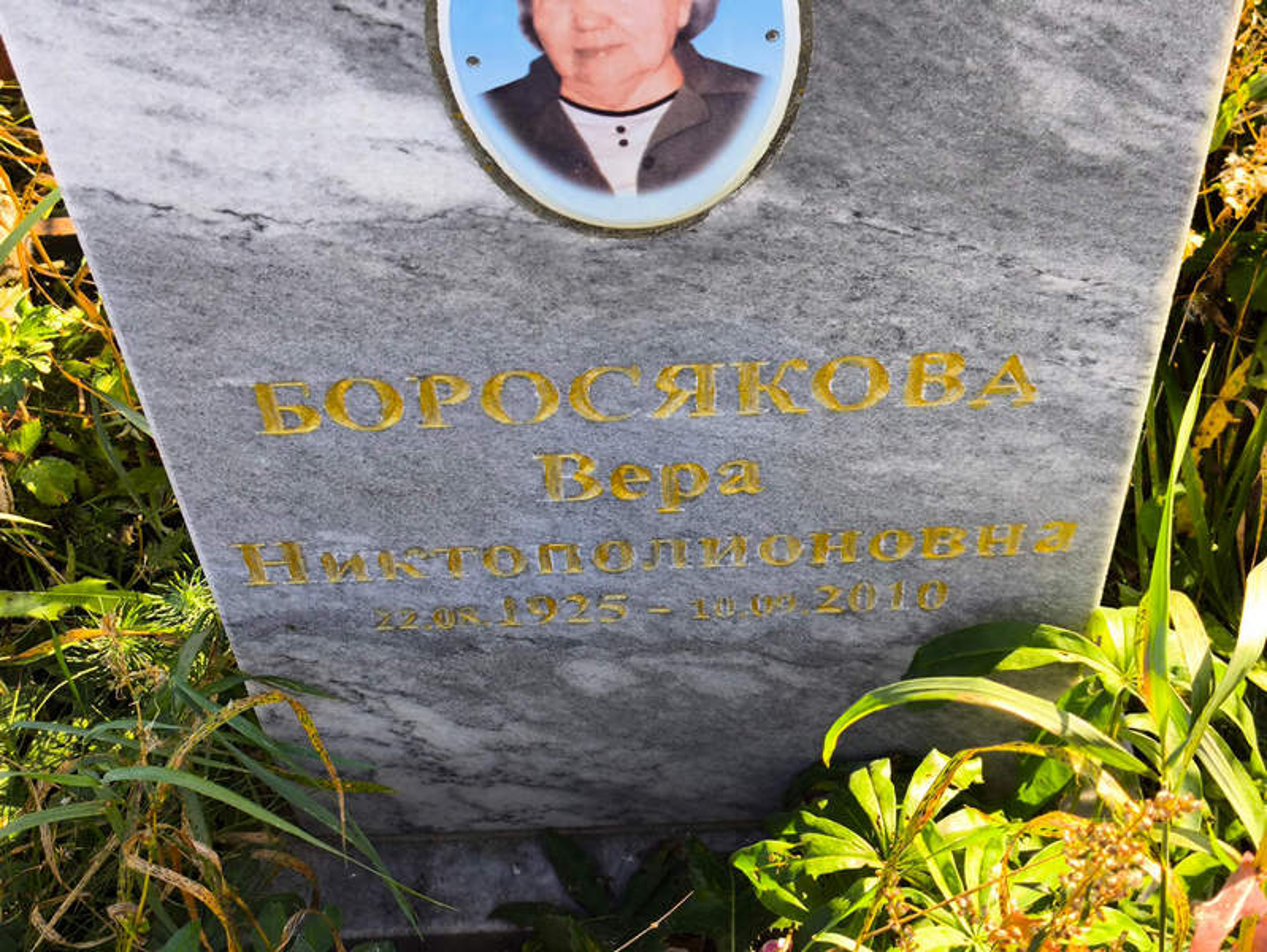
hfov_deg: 38.2
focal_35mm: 50
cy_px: 476
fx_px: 1831
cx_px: 634
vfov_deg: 29.1
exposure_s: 1/257
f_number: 1.7
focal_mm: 4.71
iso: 50
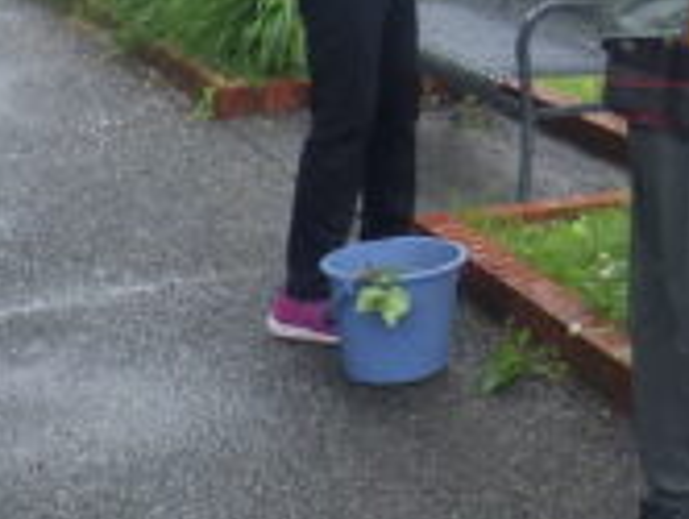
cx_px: 965
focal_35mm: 96
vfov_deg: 14.7
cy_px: -189
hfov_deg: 18.6
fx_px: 1914
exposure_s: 1/100
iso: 125
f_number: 3.5
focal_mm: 5
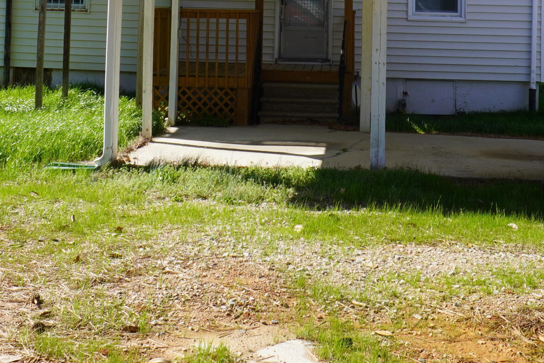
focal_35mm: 61
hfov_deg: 32.9
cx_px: 275
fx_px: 922
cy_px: -38
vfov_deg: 21.1
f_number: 9
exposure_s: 1/125
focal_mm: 16
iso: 100
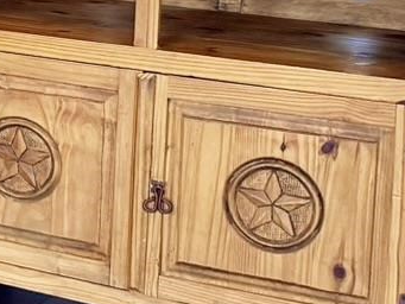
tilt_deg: -9.0
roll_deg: +1.2
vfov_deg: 10.2
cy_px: -28
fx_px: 1685
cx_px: -507
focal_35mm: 144
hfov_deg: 11.7
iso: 250
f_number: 1.78
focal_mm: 6.76
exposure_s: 1/120
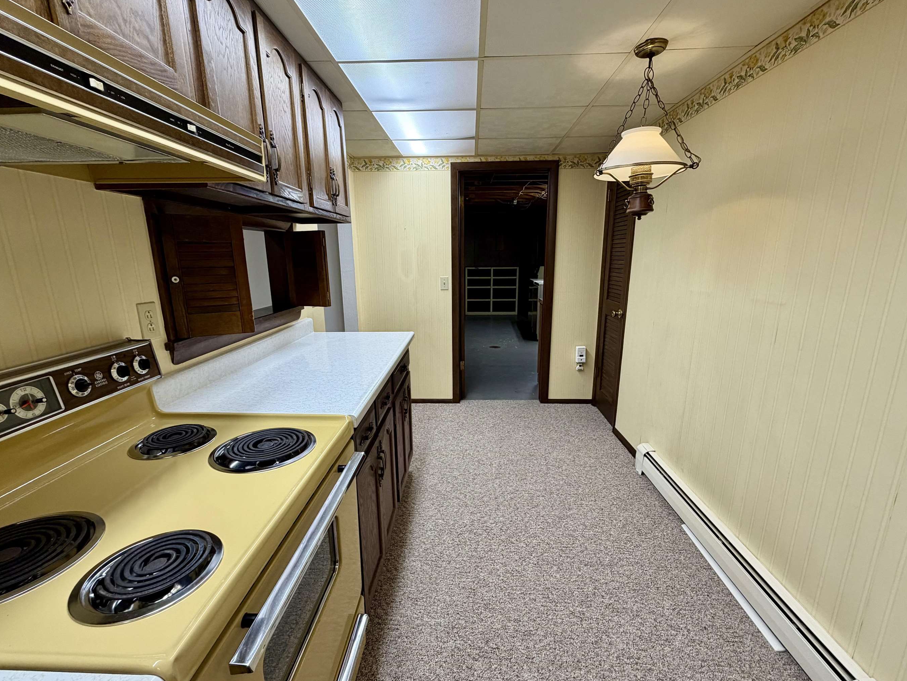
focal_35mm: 16
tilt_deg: -13.4
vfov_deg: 78.1
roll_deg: +0.5
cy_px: 354
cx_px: 458
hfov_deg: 94.5
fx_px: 419
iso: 160
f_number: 2.2
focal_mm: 2.22
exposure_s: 1/120
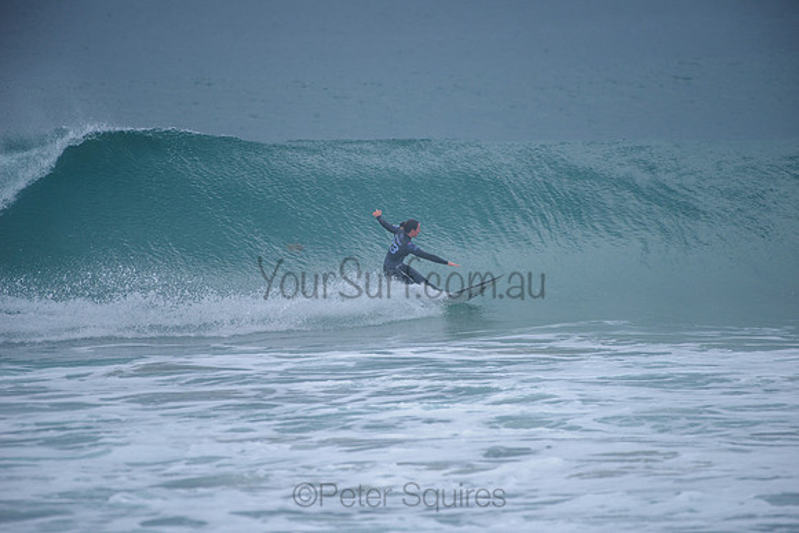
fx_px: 11099
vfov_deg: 2.8
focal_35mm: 500
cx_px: 400
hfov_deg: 4.1
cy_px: 266
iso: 280
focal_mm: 500
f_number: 5.6
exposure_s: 1/2000
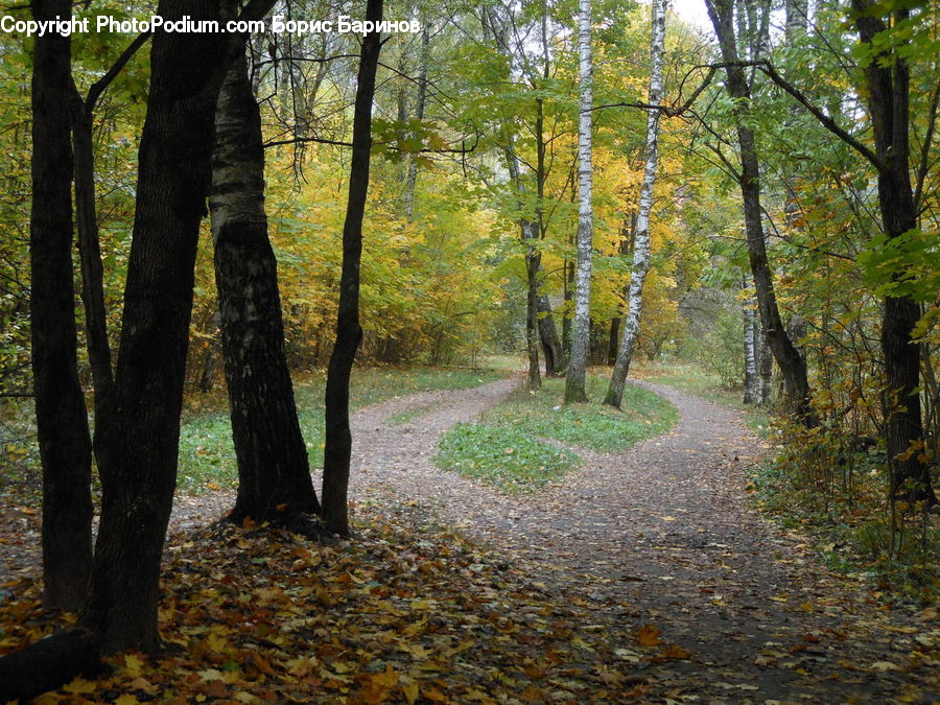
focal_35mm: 57
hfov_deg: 33.8
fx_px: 1548
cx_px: 470
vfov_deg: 25.7
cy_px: 352
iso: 250
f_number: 4.1
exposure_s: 1/30
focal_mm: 10.2
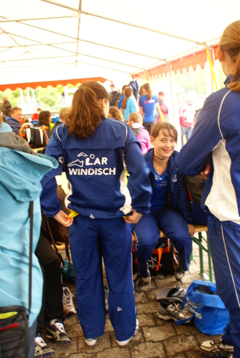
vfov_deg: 53.1
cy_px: 179
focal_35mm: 36
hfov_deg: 36.9
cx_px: 120
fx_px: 359
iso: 500
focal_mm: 24
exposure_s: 1/40
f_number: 4.5
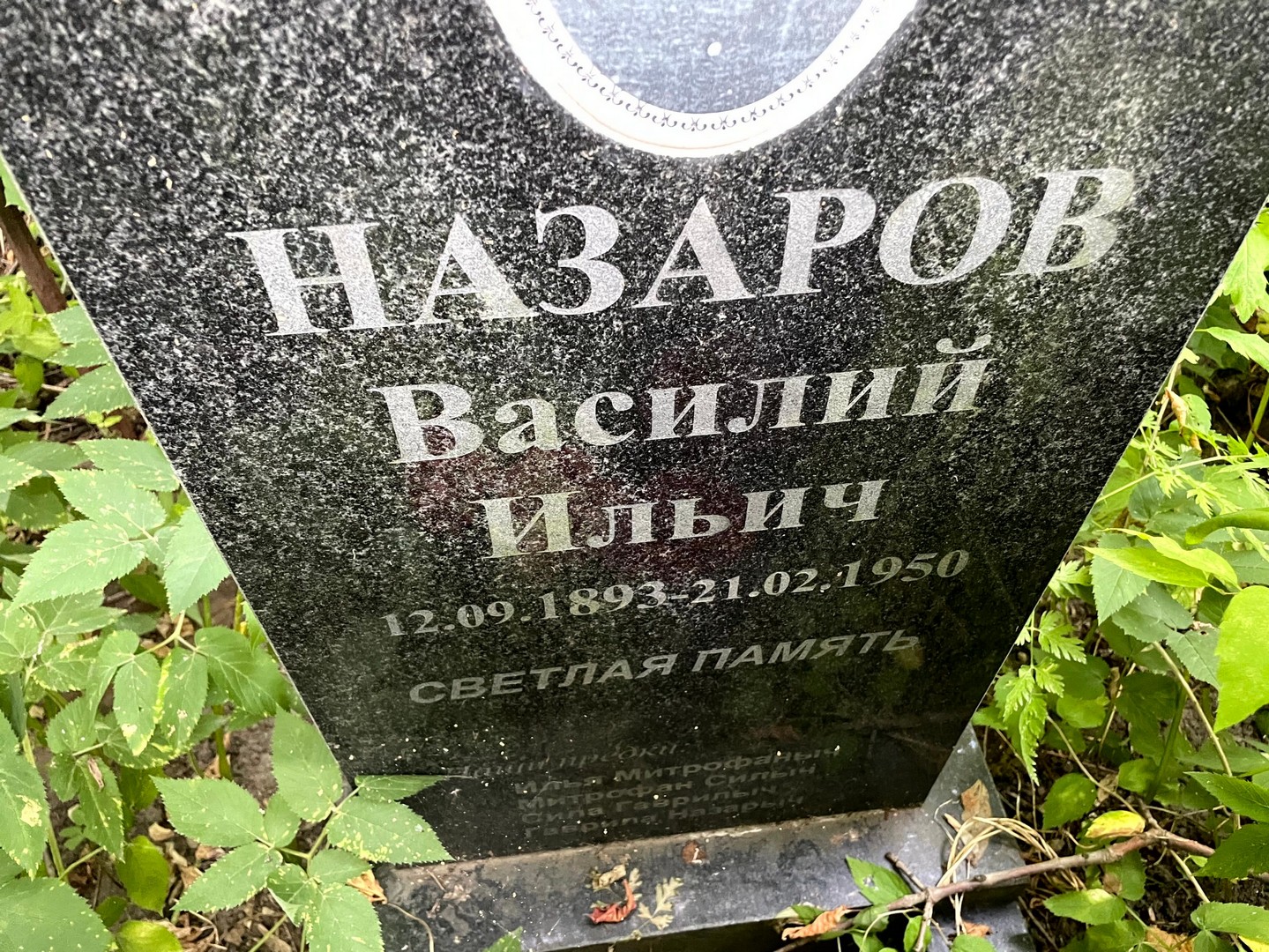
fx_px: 953
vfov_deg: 53.1
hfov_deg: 67.3
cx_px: 634
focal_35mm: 26
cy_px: 476
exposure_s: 1/40
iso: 500
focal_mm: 4.2
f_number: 1.6
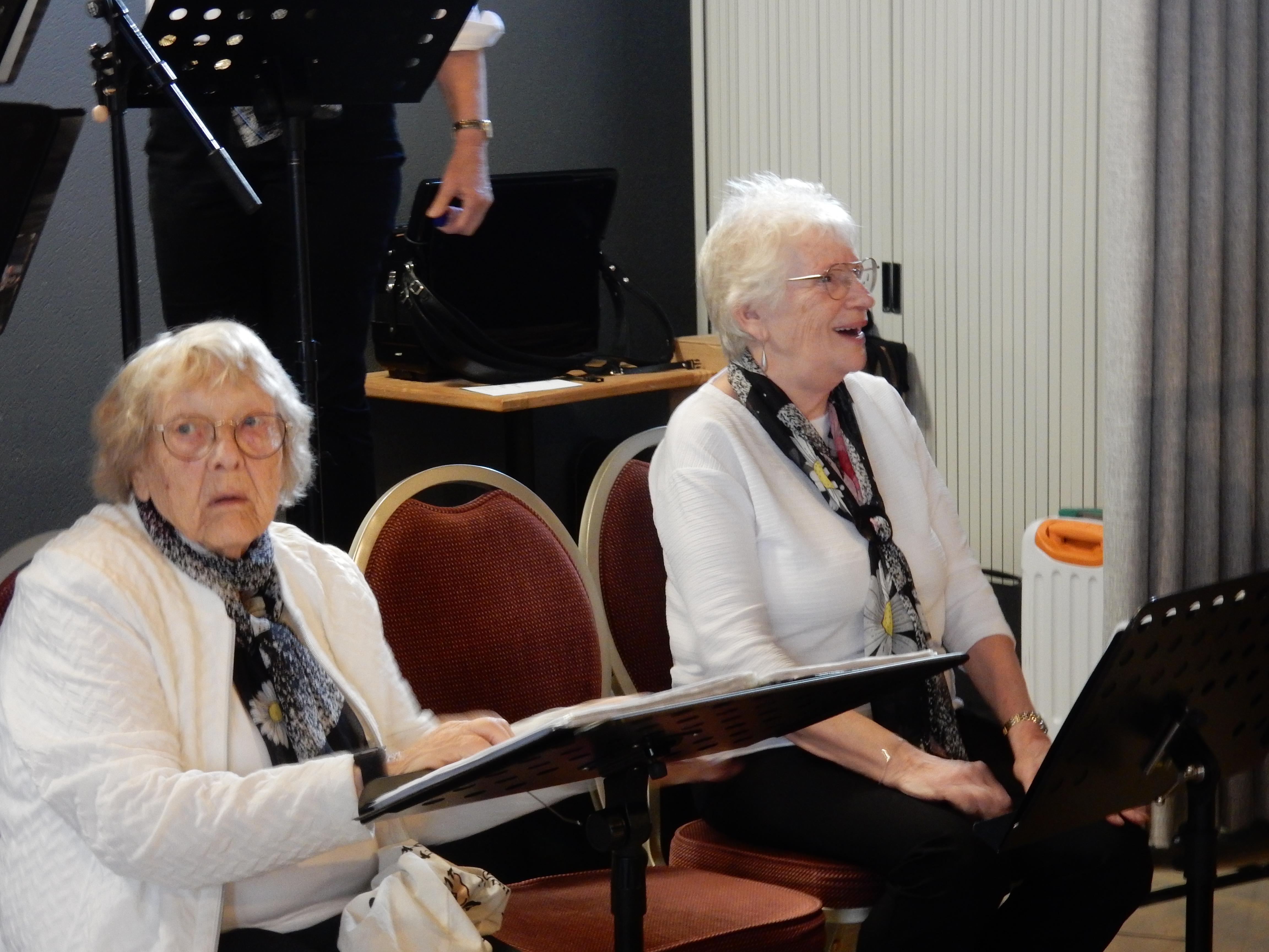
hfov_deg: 23.3
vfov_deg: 17.6
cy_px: 476
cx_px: 634
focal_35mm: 84
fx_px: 3079
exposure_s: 1/8
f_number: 5
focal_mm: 14.9
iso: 560
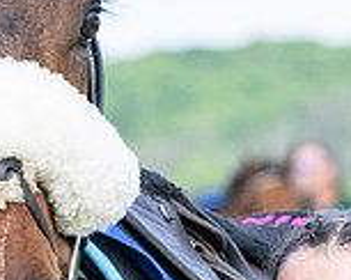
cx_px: 147
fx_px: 6059
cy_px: 381
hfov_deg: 3.3
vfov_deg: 2.6
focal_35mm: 584
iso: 400
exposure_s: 1/1000
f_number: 4
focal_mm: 94
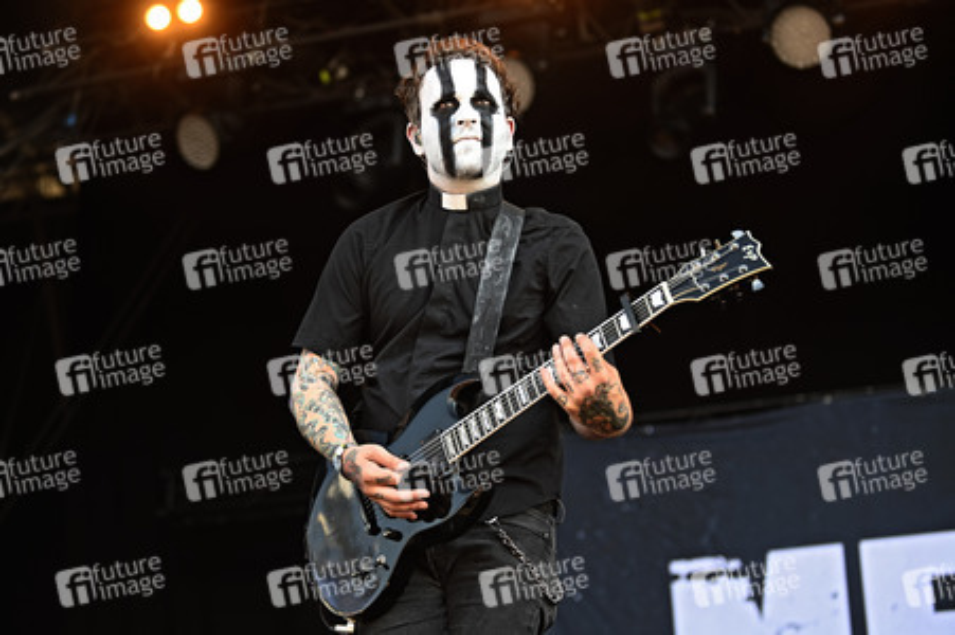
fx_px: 1856
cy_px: 318
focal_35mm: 70
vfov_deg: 19.4
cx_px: 478
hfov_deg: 28.9
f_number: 2.8
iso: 320
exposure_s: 1/400
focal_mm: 70
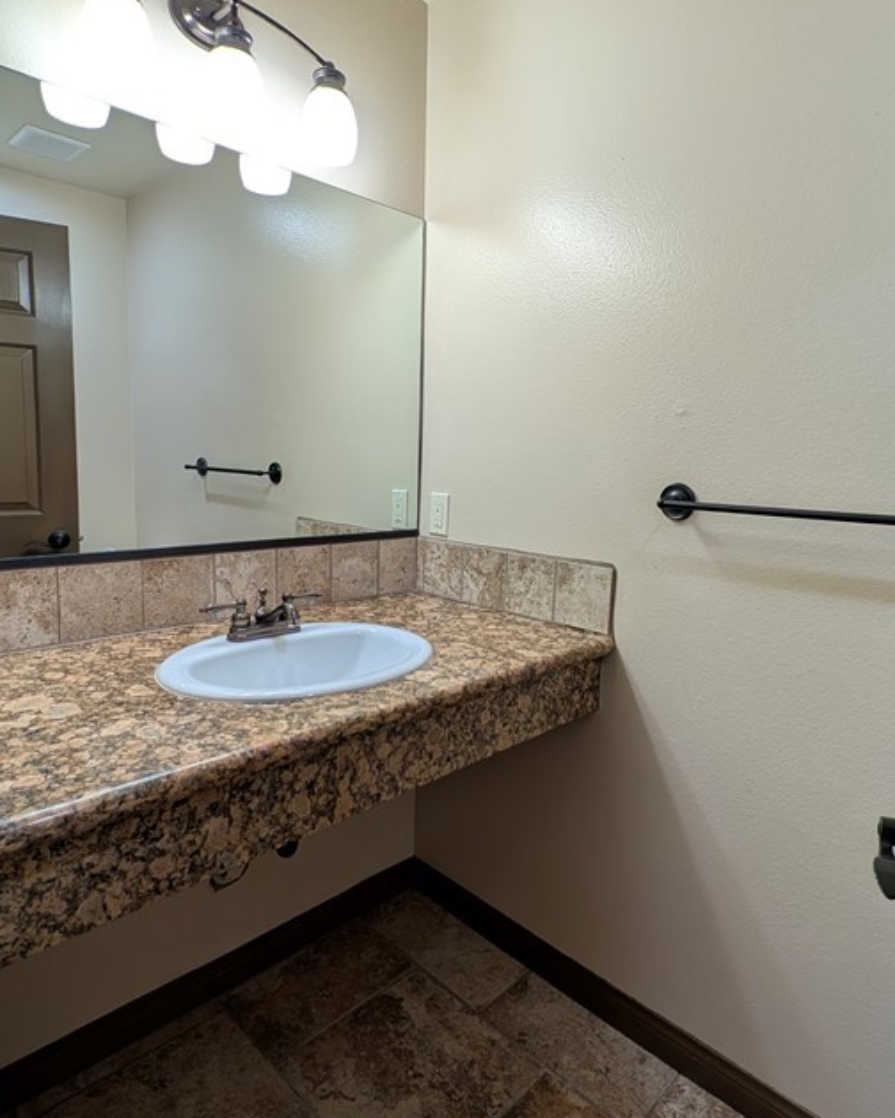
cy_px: 544
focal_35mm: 19
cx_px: 475
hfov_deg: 70.8
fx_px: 629
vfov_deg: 83.3
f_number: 1.95
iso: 51
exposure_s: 1/60
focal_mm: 2.23
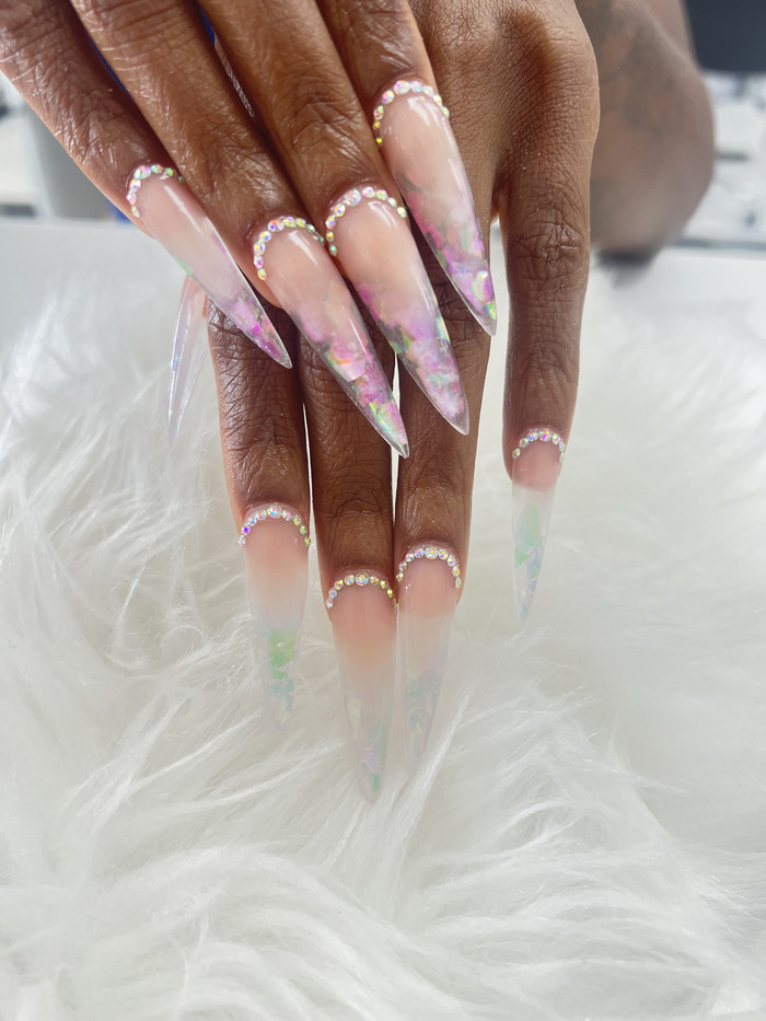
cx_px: 383
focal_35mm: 26
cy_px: 510
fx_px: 767
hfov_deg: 53.1
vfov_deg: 67.3
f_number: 1.5
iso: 100
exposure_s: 1/60
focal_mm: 5.7
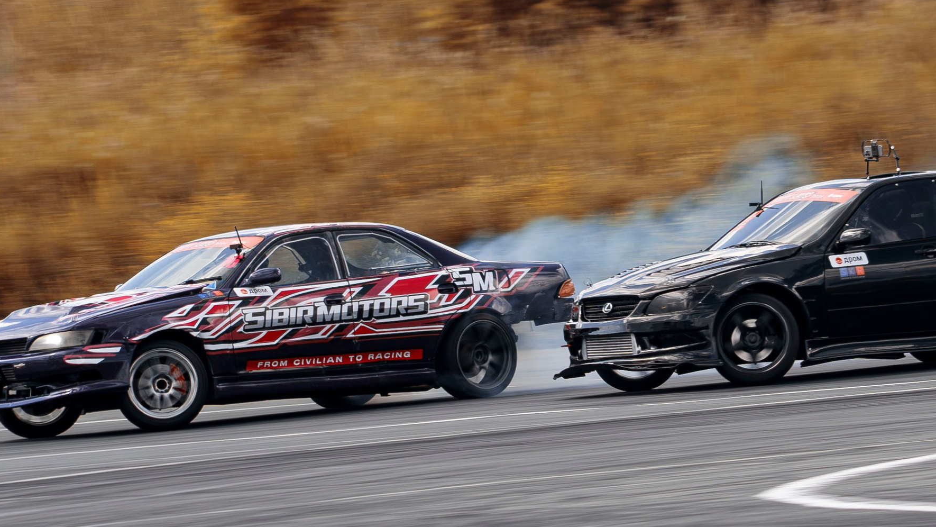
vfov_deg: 2.7
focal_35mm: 448
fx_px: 11120
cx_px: 670
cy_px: 300
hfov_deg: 4.8
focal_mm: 140
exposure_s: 1/125
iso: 100
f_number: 9
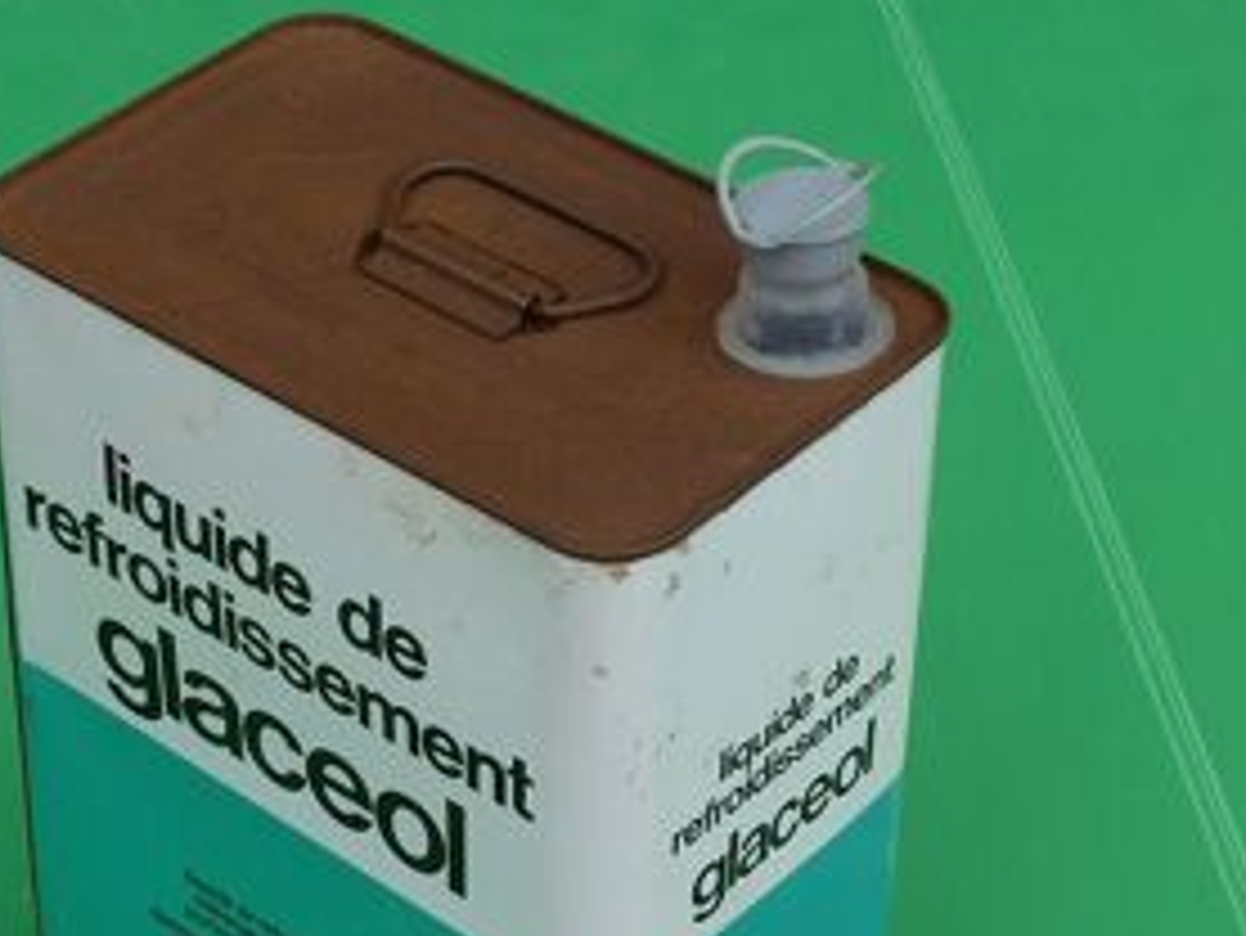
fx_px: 3925
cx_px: 652
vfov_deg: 13.5
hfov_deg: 18.0
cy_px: 716
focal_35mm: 109
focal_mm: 10.3
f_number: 4
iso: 80
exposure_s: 1/200
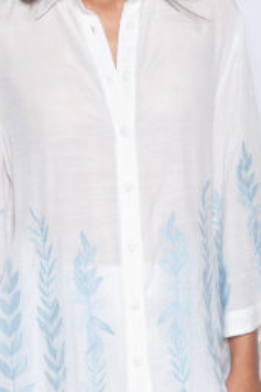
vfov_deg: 21.9
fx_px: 1011
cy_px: 165
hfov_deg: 14.7
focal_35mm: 93
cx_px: 112
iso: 320
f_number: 6.3
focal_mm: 40
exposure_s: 1/200
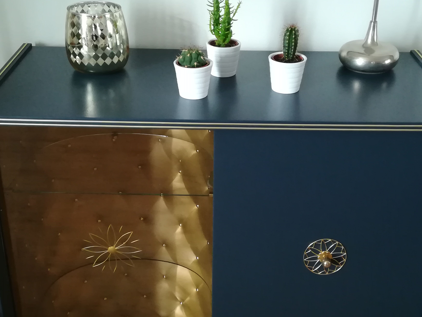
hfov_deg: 38.9
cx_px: 222
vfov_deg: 29.7
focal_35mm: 49
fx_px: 597
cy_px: 169
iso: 400
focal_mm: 3.83
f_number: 2.2
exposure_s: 1/33.3
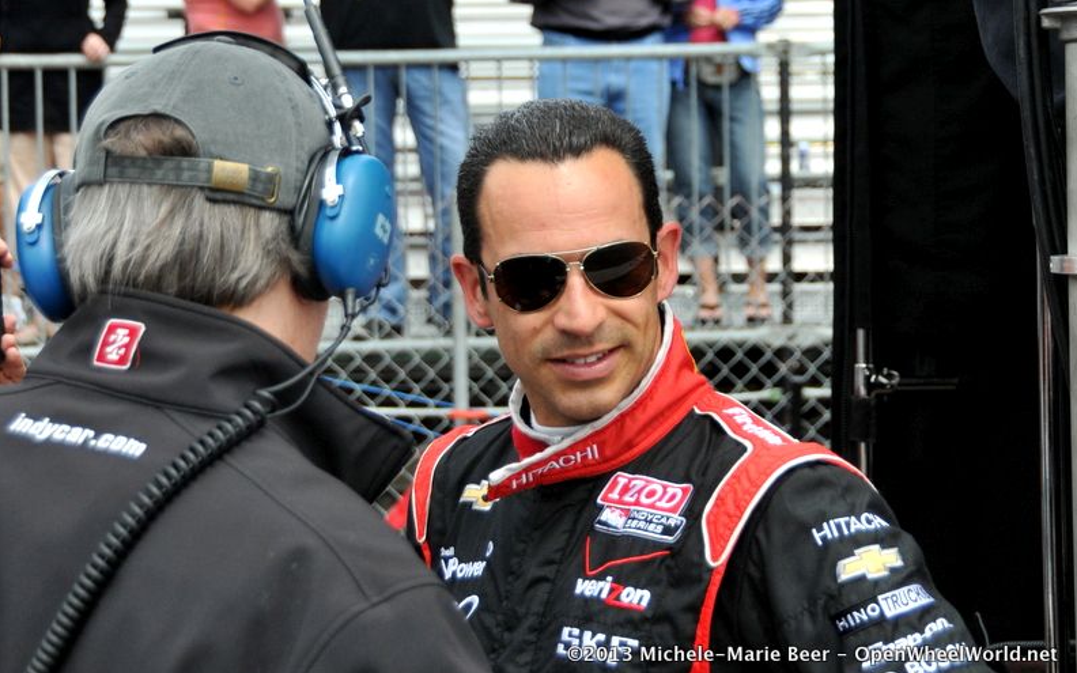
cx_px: 543
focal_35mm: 74
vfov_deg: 17.6
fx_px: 2172
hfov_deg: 27.8
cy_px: 328
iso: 400
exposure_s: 1/2000
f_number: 4.5
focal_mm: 48
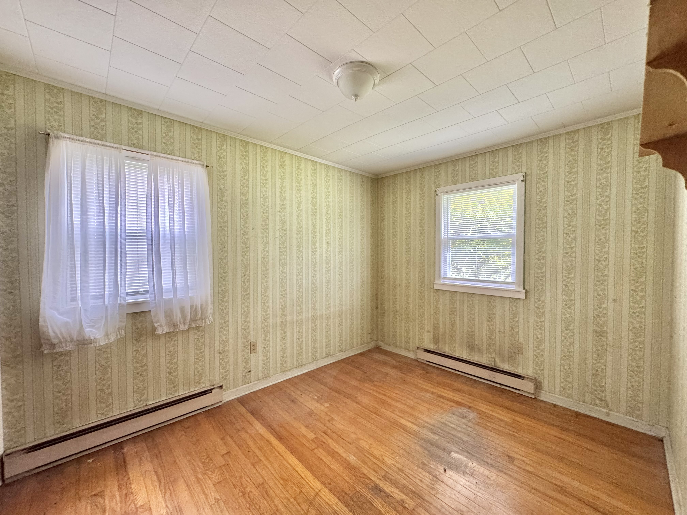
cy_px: 258
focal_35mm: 14
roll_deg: +0.5
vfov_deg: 85.7
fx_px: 278
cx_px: 344
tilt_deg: -1.5
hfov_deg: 102.1
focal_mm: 2.22
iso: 400
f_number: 2.2
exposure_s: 1/60
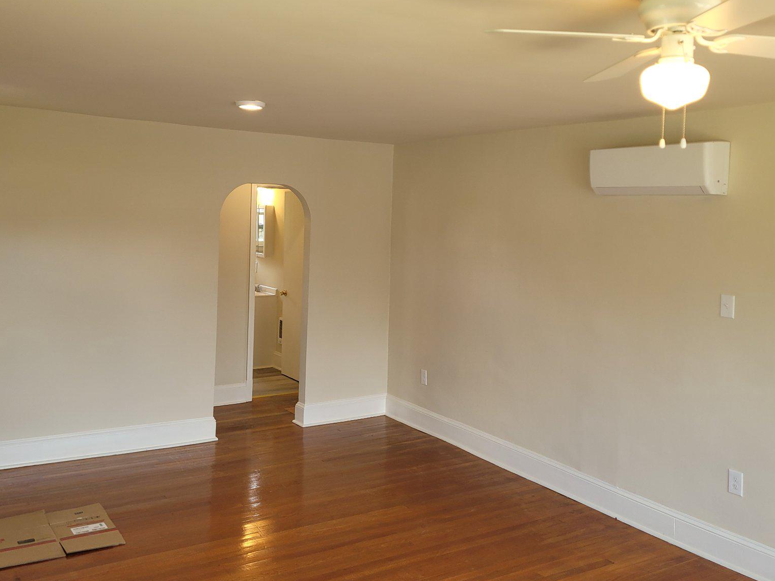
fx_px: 784
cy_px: 247
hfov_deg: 52.6
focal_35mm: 35
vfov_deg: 40.6
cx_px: 382
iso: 80
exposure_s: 1/120
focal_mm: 5.4
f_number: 1.8
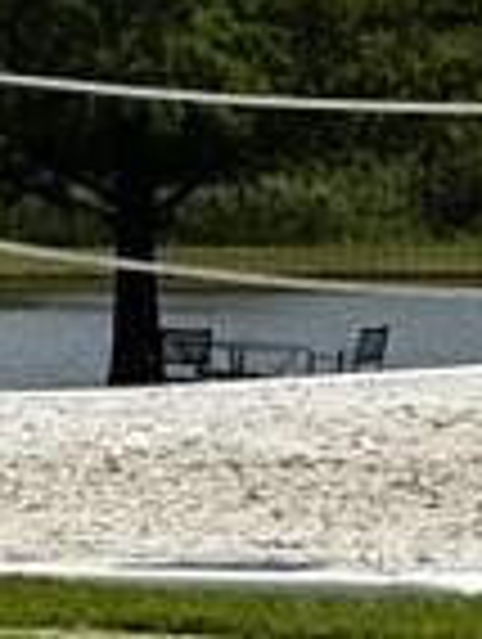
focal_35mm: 346
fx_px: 6405
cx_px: 563
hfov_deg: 4.3
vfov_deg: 5.7
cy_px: 99
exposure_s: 1/1429
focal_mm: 9
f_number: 2.8
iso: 32
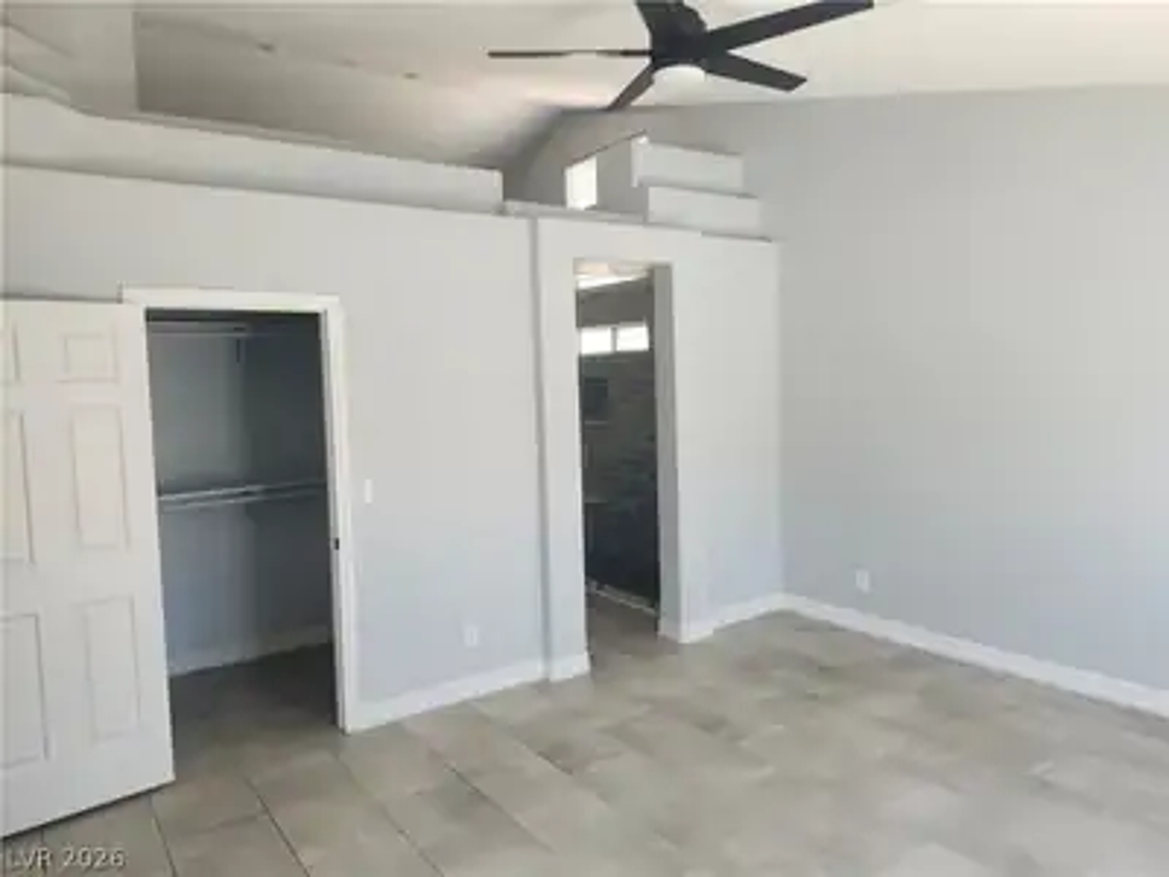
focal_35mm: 23
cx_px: 584
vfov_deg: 58.9
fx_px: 777
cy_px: 438
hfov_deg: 73.9
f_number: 1.8
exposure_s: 1/180
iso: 100
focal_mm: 5.54
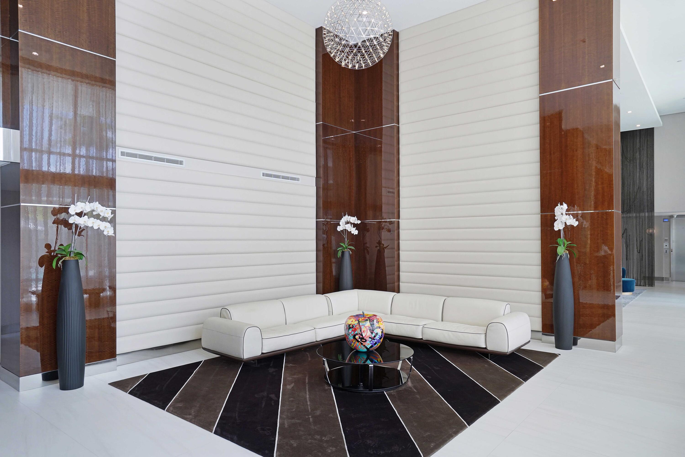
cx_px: 342
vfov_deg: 57.3
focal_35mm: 22
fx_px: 419
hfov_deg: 78.6
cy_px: 228
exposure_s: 1/200
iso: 800
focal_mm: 22
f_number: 7.1
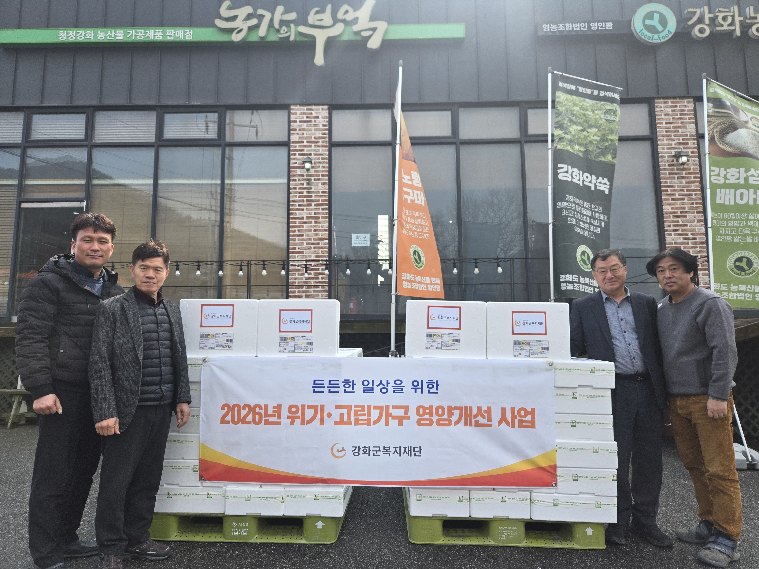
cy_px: 284
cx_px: 380
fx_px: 504
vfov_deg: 58.9
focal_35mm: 23
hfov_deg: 73.9
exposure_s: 1/2537
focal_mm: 5.4
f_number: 1.8
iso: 80
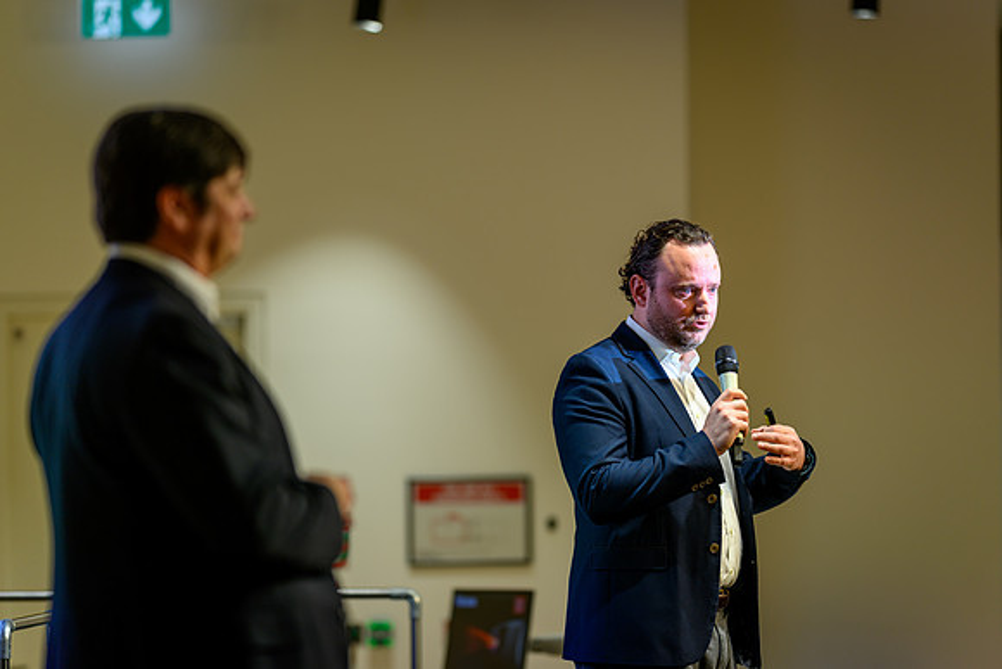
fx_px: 3812
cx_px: 501
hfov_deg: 15.0
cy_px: 334
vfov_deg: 10.0
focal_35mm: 137
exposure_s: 1/200
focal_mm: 135
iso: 110
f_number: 1.8
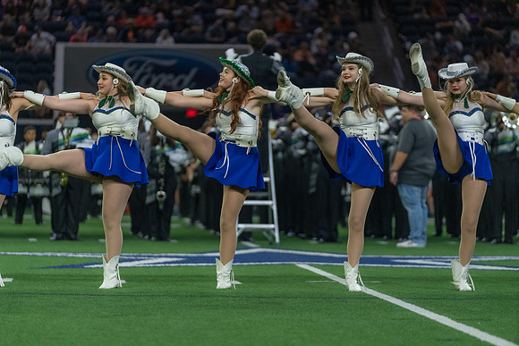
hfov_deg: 11.8
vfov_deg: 7.9
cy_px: 173
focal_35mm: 174
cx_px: 260
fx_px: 2509
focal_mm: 174
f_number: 2.8
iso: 4000
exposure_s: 1/1250
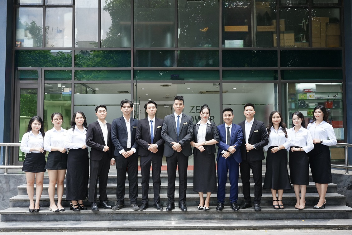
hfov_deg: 55.2
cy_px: 118
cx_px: 176
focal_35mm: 34
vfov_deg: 38.5
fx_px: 336
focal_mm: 34.4
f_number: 7.1
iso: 500
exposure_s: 1/200
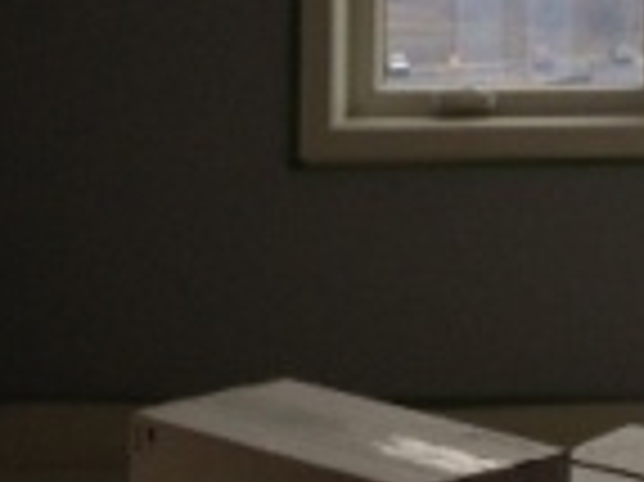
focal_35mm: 157
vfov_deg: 9.1
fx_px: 2918
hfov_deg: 11.7
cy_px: -297
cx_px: 1130
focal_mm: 4.28
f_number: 2.4
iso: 64
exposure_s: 1/60
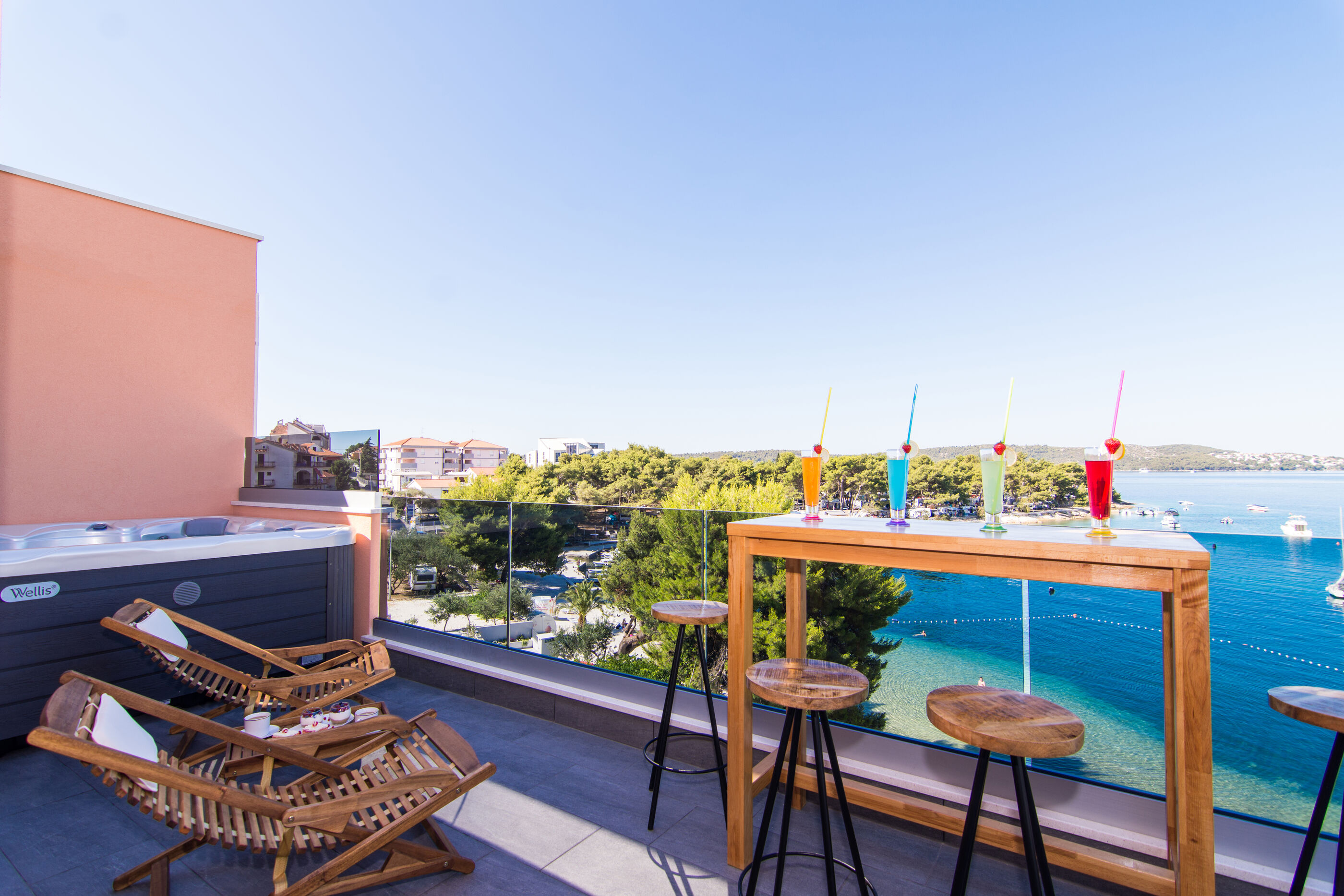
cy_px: 448
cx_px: 672
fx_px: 616
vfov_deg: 72.1
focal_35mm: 16
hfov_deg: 95.0
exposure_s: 1/200
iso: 100
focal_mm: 11
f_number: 5
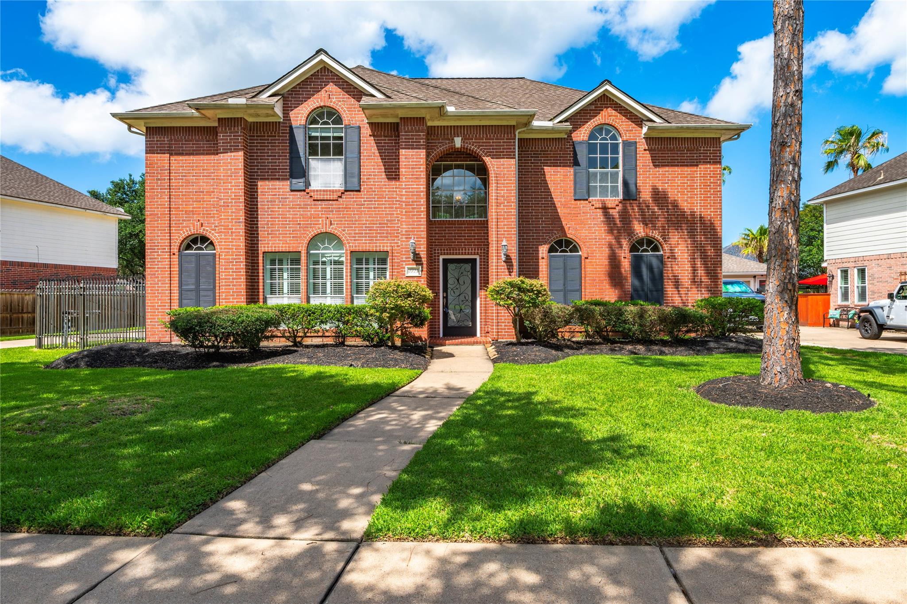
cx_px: 454
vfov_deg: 59.4
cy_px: 302
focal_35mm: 21
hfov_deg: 81.2
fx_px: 529
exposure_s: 1/60
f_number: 18
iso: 125
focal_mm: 21
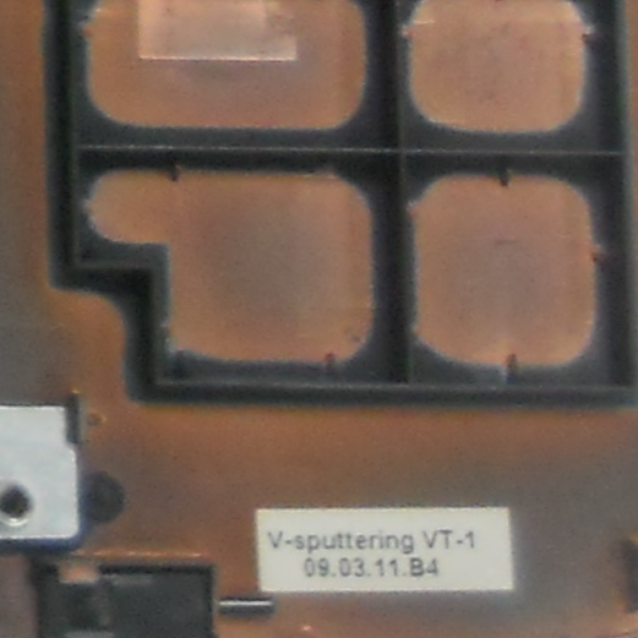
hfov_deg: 7.2
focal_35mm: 227
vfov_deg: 7.6
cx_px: -981
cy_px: -317
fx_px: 4733
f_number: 3.1
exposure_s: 1/30
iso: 320
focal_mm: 6.72
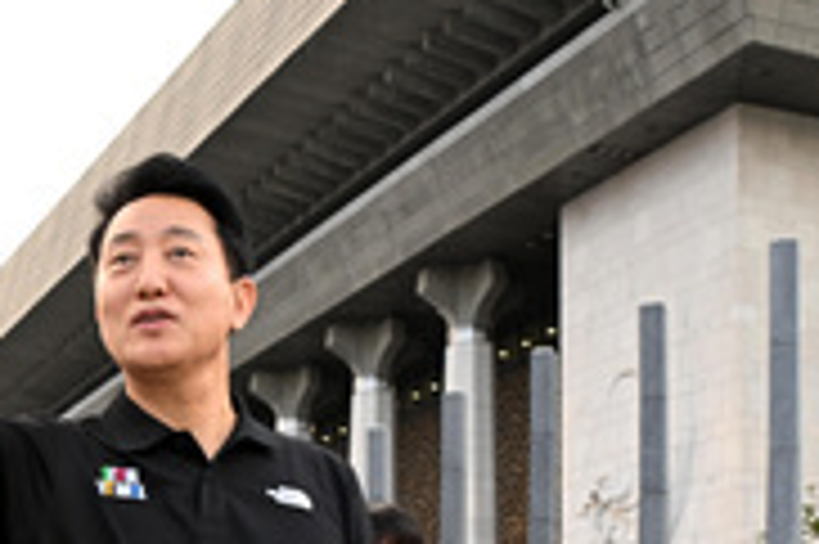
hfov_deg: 24.4
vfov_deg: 15.5
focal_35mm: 83
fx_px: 1887
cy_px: 731
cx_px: 284
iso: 640
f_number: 5.6
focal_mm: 24
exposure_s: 1/160
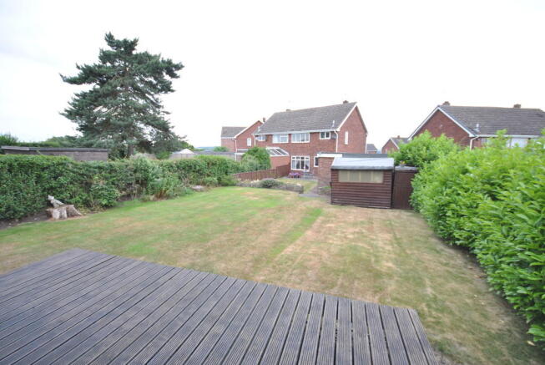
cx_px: 272
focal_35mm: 15
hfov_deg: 100.3
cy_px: 182
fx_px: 227
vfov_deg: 77.5
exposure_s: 1/60
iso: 200
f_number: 4
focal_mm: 10
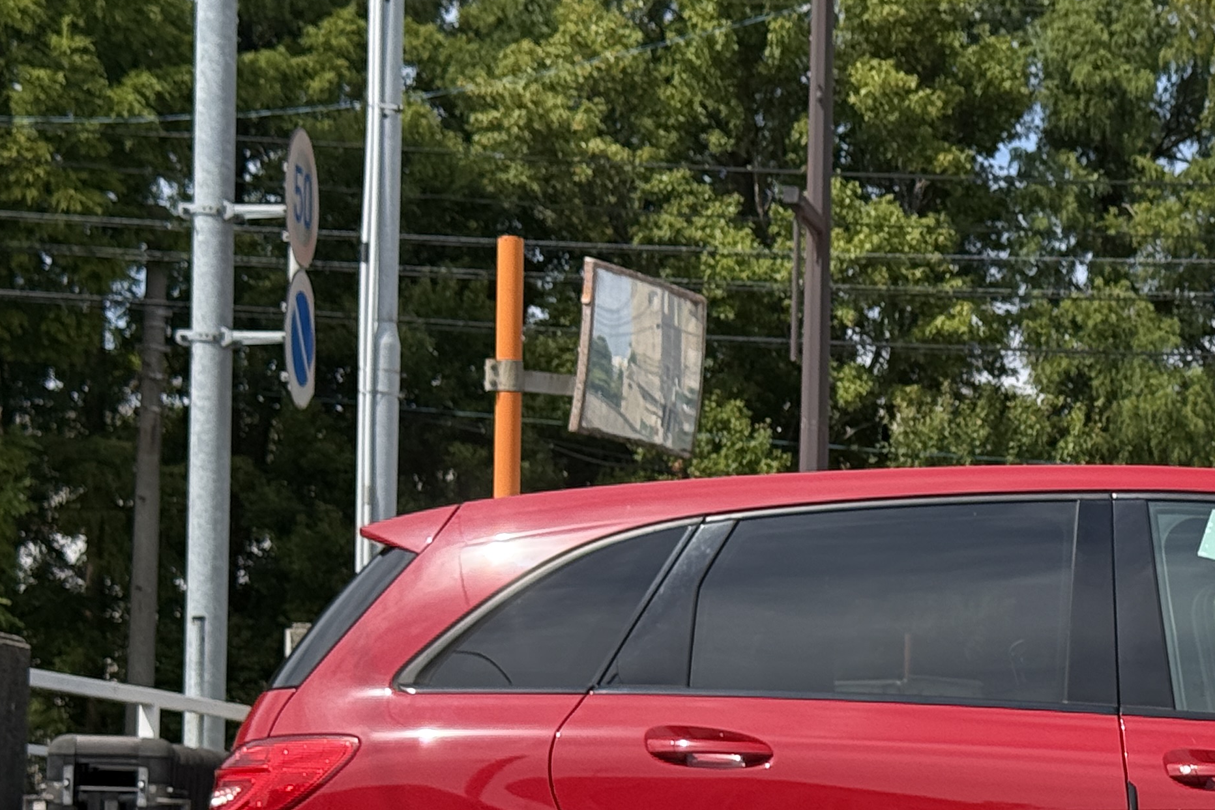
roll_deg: -1.4
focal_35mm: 108
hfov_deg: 18.4
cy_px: 777
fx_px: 3645
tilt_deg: +2.8
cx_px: 1255
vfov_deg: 12.6
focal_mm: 6.76
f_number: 1.78
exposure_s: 1/5587
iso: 100
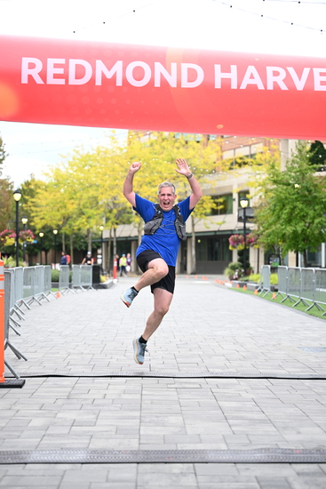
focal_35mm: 70
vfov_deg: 28.8
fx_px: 950
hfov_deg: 19.5
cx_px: 163
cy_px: 244
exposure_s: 1/1000
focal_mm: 70
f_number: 2.8
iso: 400
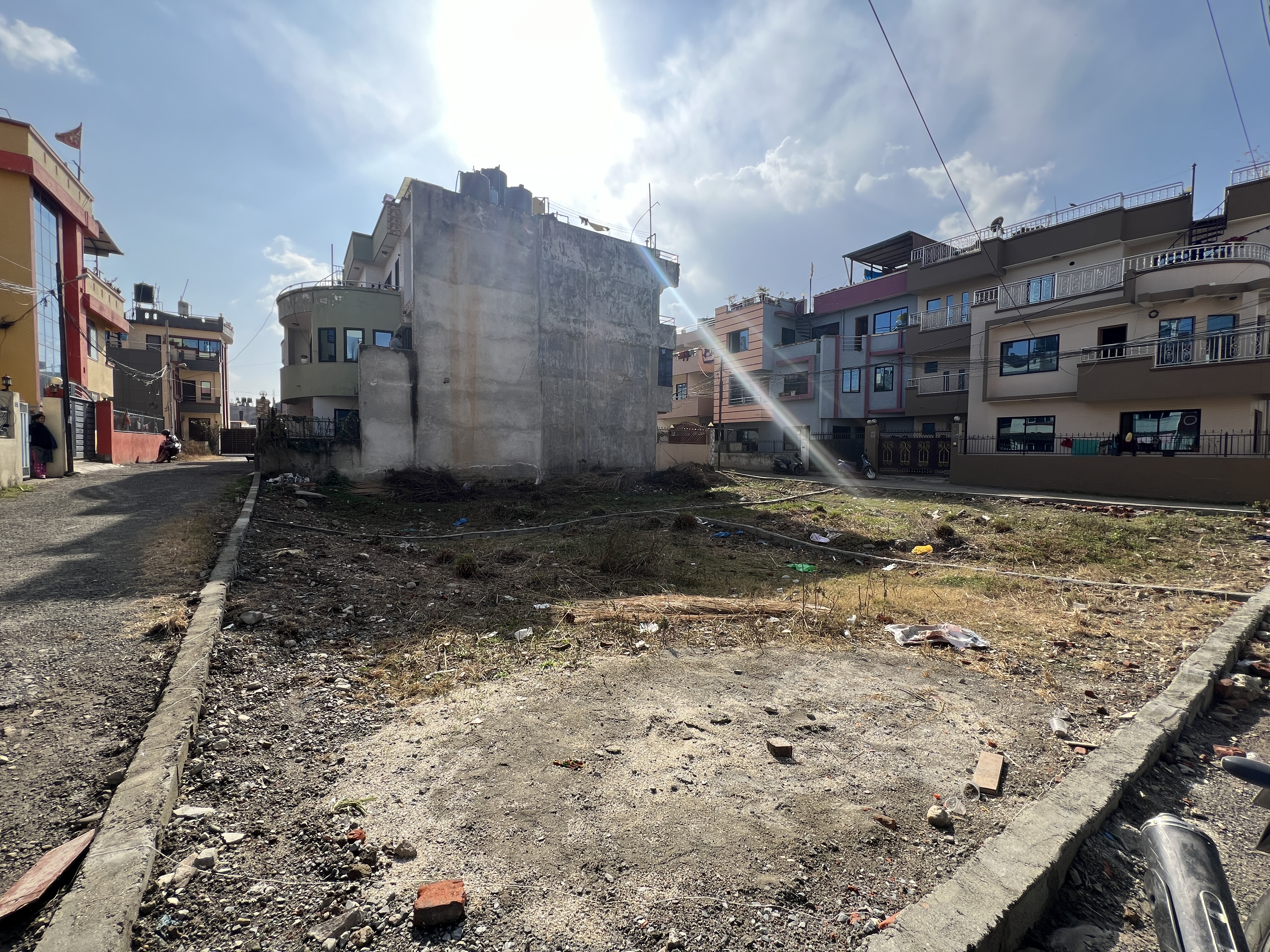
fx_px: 477
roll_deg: -0.9
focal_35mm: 13
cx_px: 635
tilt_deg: -3.2
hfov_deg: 106.2
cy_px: 476
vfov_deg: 89.9
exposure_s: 1/960
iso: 32
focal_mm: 1.57
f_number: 1.8
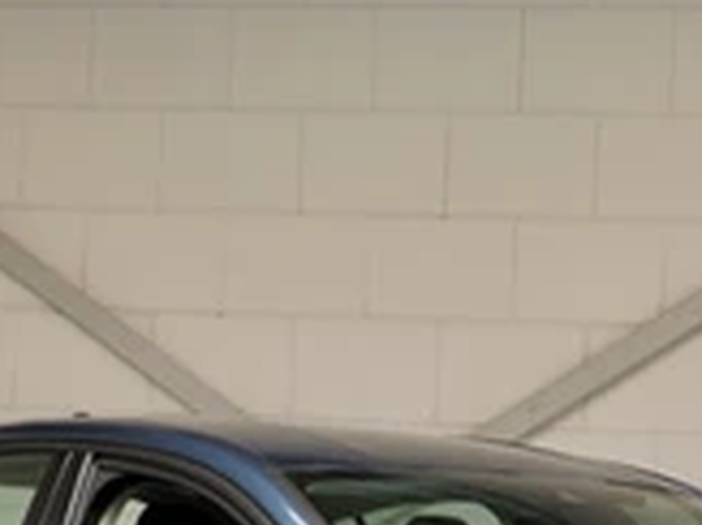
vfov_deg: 11.5
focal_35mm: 124
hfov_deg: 15.8
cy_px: 766
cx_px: 573
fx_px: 2513
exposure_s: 1/60
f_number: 2.5
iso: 125
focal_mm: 19.1
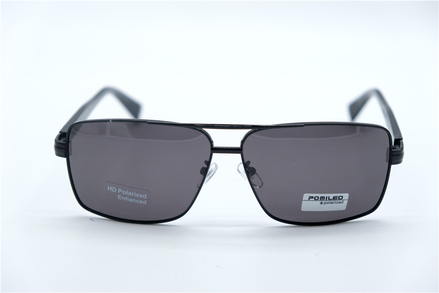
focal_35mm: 69
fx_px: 841
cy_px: 146
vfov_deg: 19.7
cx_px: 220
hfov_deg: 29.3
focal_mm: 46.3
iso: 500
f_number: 4
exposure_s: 1/1000
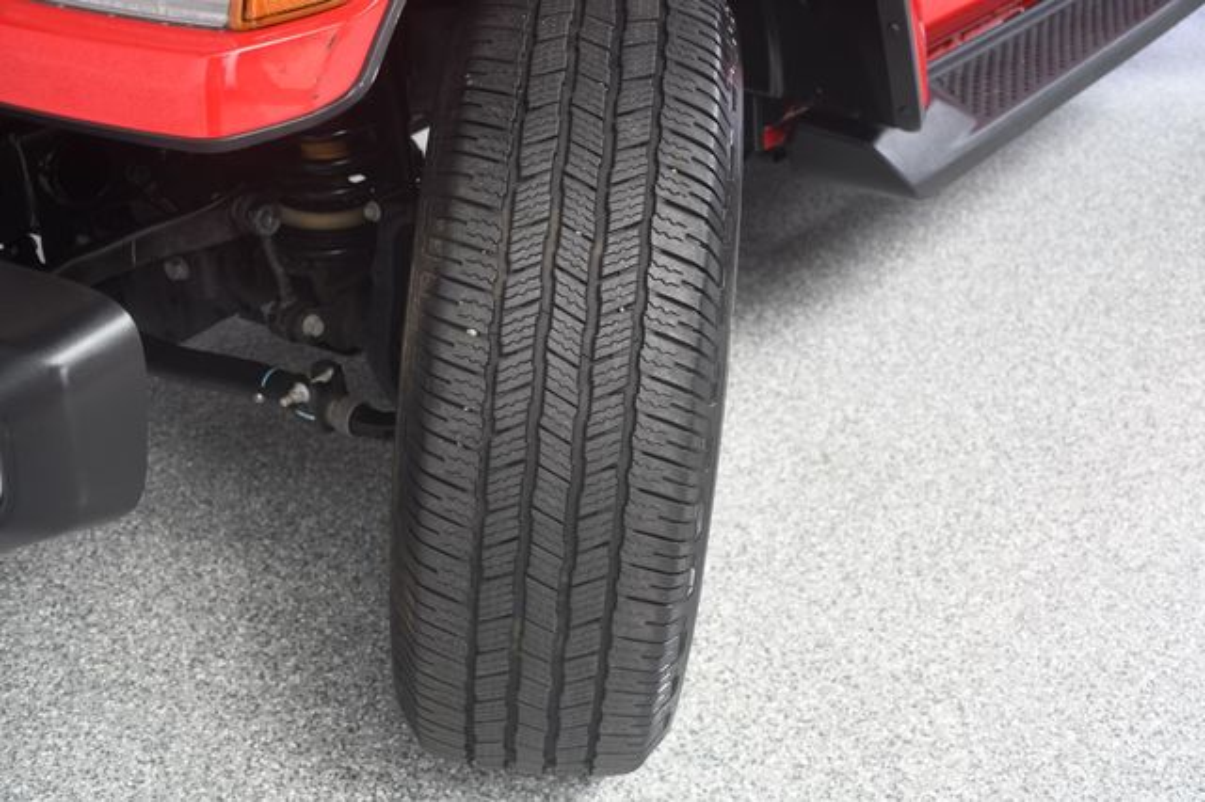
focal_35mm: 45
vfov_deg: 29.8
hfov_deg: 43.6
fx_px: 1505
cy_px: 401
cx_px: 602
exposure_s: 1/160
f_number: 4
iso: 100
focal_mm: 30
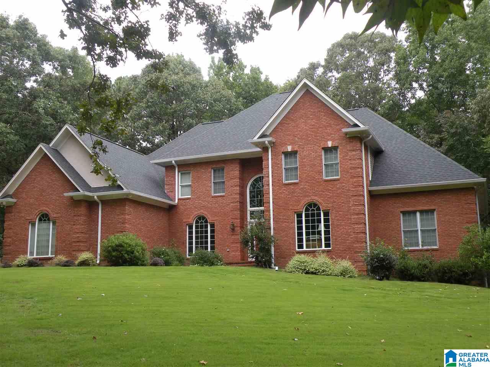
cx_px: 245
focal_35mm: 42
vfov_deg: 34.3
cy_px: 184
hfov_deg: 44.8
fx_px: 595
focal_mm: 7.4
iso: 64
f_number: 3.5
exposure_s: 1/81.8
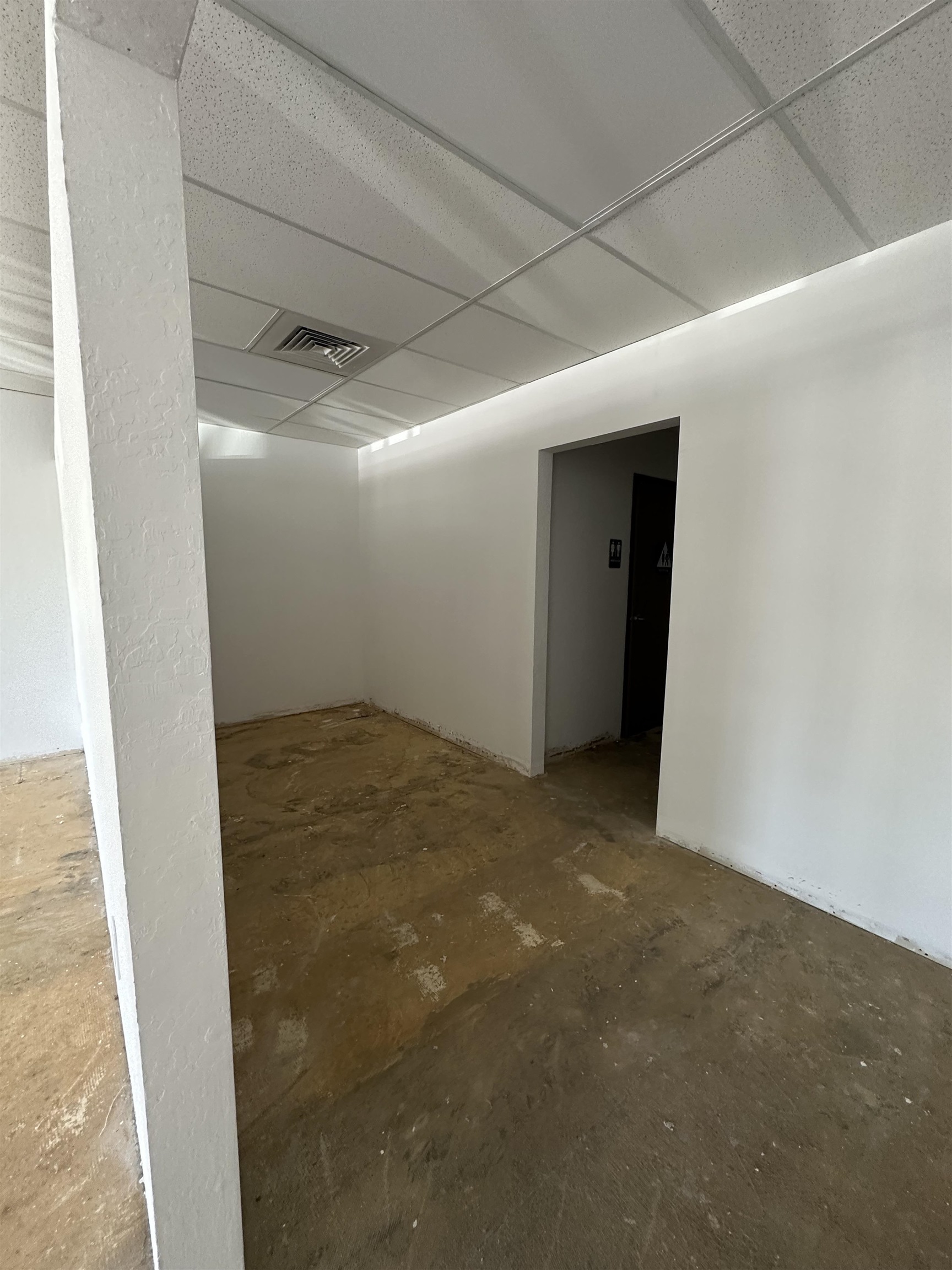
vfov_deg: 102.1
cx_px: 476
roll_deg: -1.5
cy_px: 635
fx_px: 513
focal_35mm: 14
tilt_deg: -6.7
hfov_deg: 85.7
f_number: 2.2
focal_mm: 2.22
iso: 320
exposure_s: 1/70
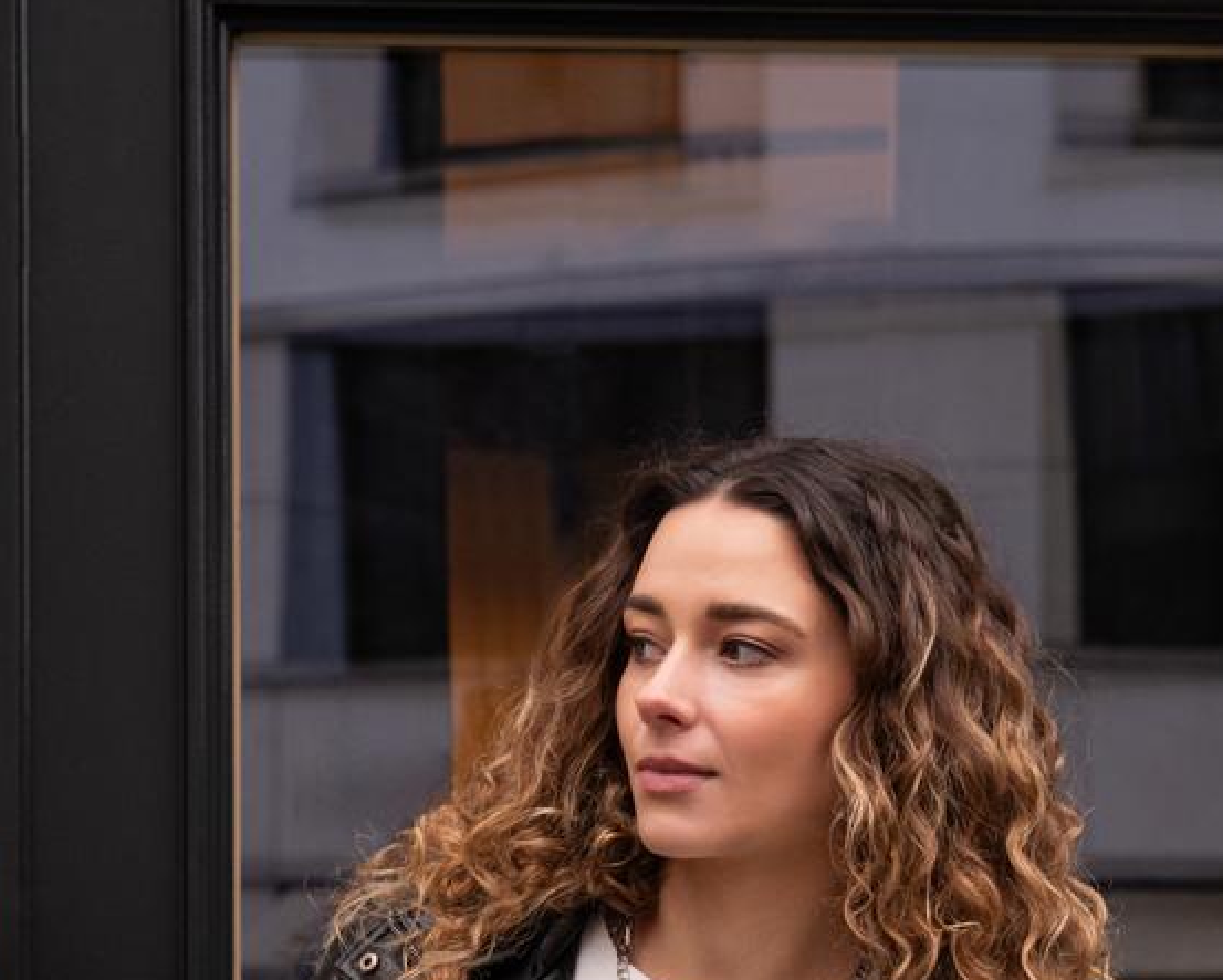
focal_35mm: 114
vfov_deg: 12.8
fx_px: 4129
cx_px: 764
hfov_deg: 16.8
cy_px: 1491
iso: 1250
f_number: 4.5
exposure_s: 1/400
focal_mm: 48
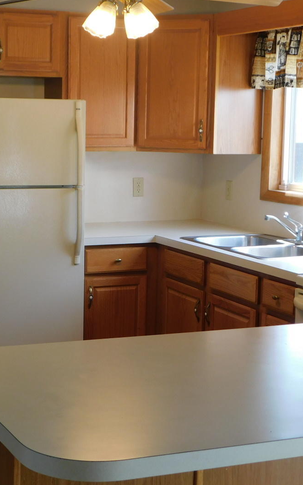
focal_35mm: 72
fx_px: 952
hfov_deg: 18.1
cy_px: 246
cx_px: 112
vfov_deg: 28.6
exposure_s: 1/40
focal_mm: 8
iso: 125
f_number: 3.7
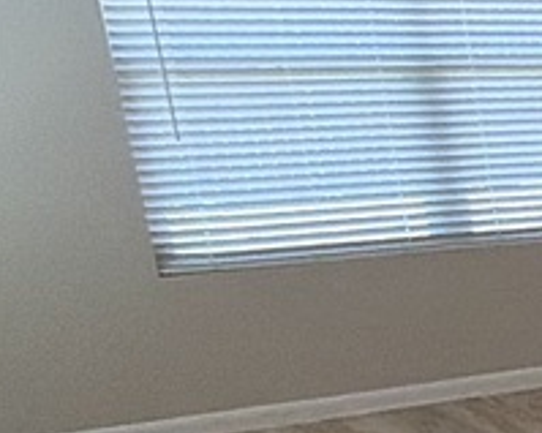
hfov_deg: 10.2
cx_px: 1798
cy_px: 338
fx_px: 1587
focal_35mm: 99
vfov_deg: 15.4
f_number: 2.2
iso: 160
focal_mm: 2.22
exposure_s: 1/120
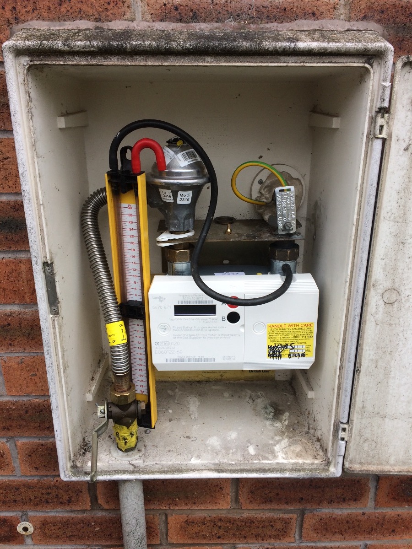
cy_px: 274
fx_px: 460
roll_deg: -0.2
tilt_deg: -21.0
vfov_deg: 61.7
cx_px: 206
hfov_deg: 48.2
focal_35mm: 29
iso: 32
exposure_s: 1/151
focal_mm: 4.15
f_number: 2.2
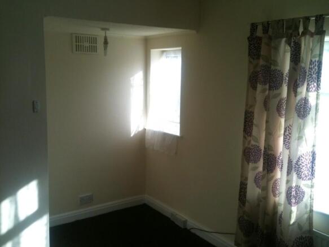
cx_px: 164
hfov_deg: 52.6
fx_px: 333
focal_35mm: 35
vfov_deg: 40.7
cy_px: 124
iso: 64
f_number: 2.8
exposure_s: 1/221
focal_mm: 3.85
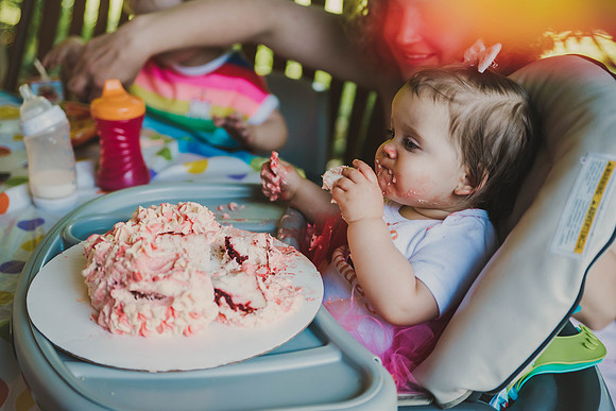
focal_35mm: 62
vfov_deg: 21.9
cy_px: 206
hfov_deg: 32.4
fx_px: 1061
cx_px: 308
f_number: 2.8
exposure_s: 1/640
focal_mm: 62
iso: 1250
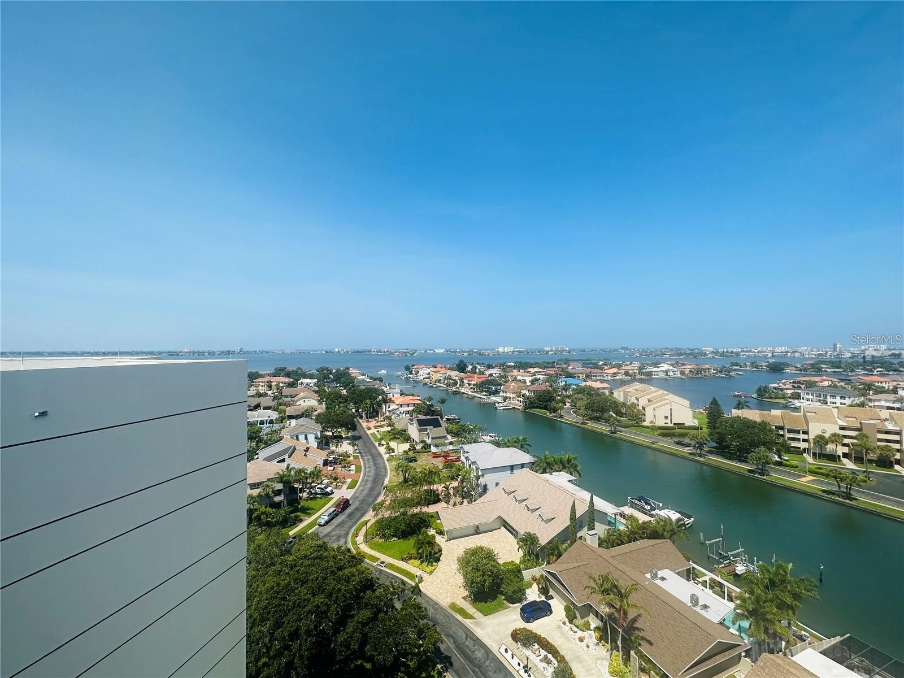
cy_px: 339
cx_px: 452
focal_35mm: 14
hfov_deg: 102.1
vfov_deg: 85.7
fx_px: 366
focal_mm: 2.22
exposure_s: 1/2618
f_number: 2.2
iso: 40
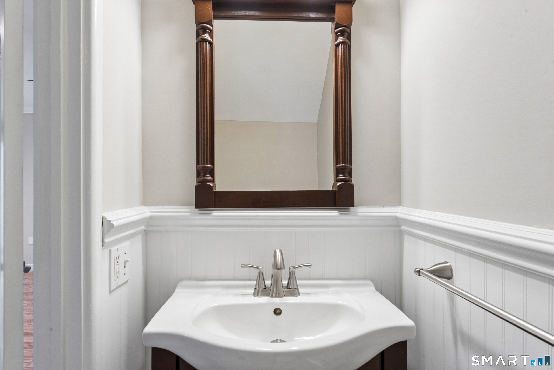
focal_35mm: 20
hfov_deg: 85.4
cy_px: 185
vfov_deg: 63.2
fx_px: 300
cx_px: 277
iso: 400
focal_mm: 19.5
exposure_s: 1/2.5
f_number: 13
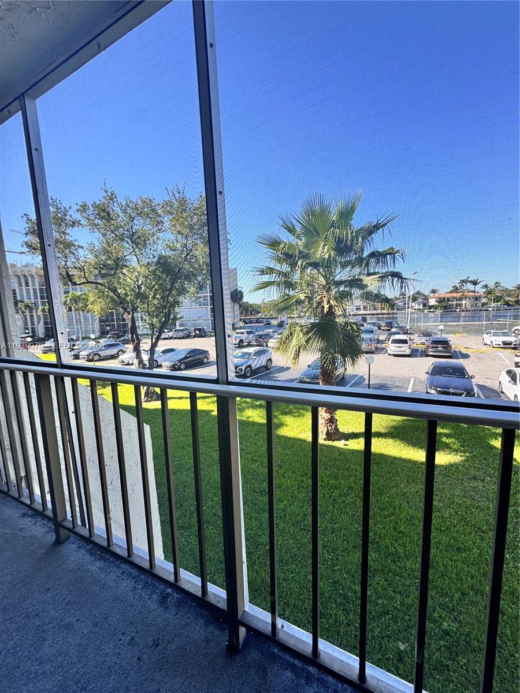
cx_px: 260
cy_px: 346
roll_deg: +2.8
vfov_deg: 102.1
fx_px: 280
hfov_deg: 85.7
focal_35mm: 14
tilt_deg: -7.4
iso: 40
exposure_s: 1/448
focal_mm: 2.22
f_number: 2.2
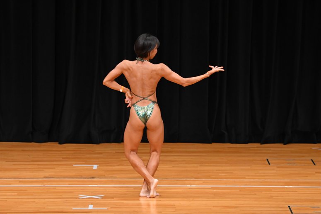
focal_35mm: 255
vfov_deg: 5.4
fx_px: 2273
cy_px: 107
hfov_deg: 8.1
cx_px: 160
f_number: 5.6
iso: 3200
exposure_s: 1/400
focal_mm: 170
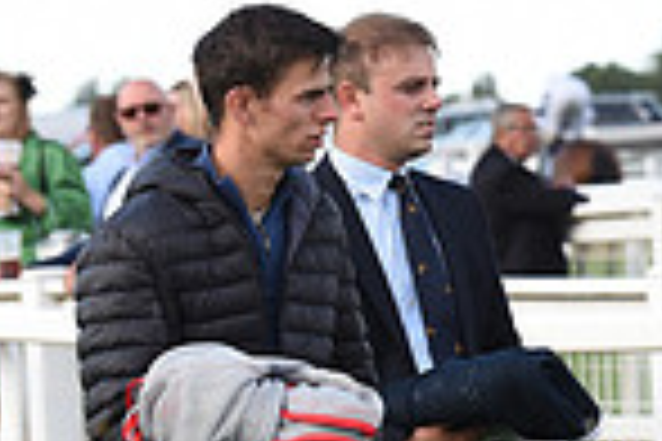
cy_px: 277
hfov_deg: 4.5
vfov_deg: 3.0
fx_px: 8403
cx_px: 1292
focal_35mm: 457
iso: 1600
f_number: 5
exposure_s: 1/1600
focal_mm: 116
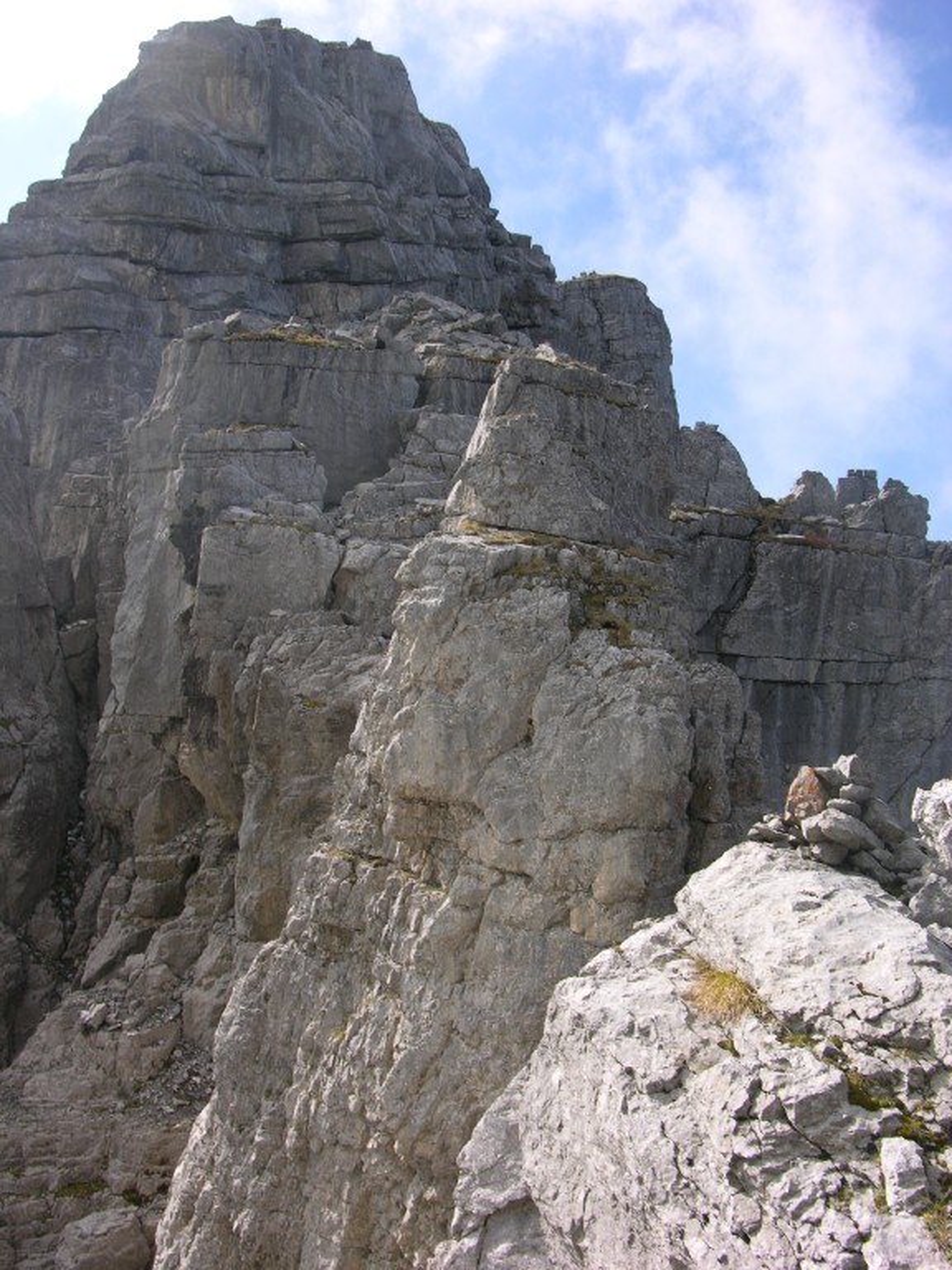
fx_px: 1283
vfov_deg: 52.6
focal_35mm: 35
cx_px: 476
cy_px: 635
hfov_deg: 40.7
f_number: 5.6
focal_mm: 8.9
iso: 50
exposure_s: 1/188
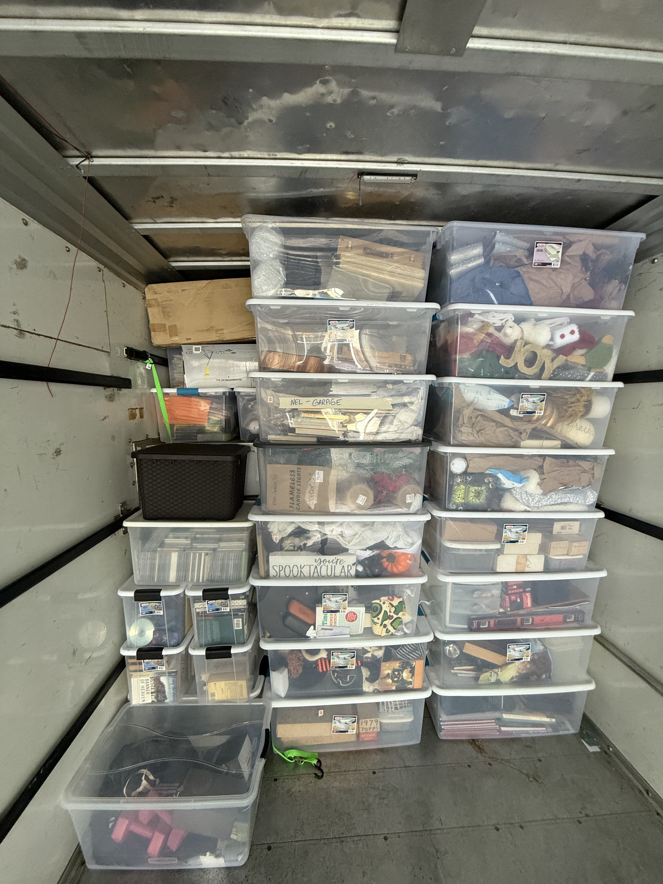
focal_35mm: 14
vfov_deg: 102.1
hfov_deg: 85.7
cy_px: 442
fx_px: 358
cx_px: 332
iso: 320
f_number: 2.2
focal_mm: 2.22
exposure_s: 1/60
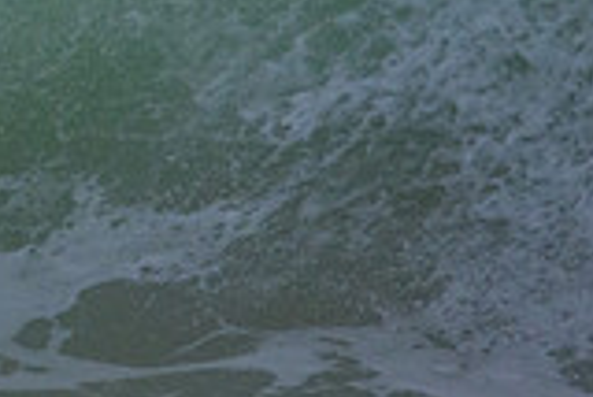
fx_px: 56154
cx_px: -382
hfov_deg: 0.6
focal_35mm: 3406
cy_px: -392
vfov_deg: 0.4
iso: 2200
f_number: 11
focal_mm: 800
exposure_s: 1/1600
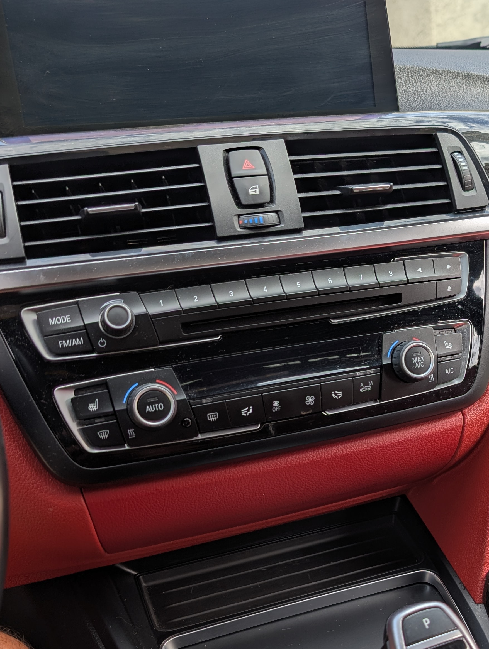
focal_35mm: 42
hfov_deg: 33.7
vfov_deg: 44.3
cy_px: 412
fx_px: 789
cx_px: 370
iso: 18
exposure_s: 1/232
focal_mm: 6.9
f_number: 1.68
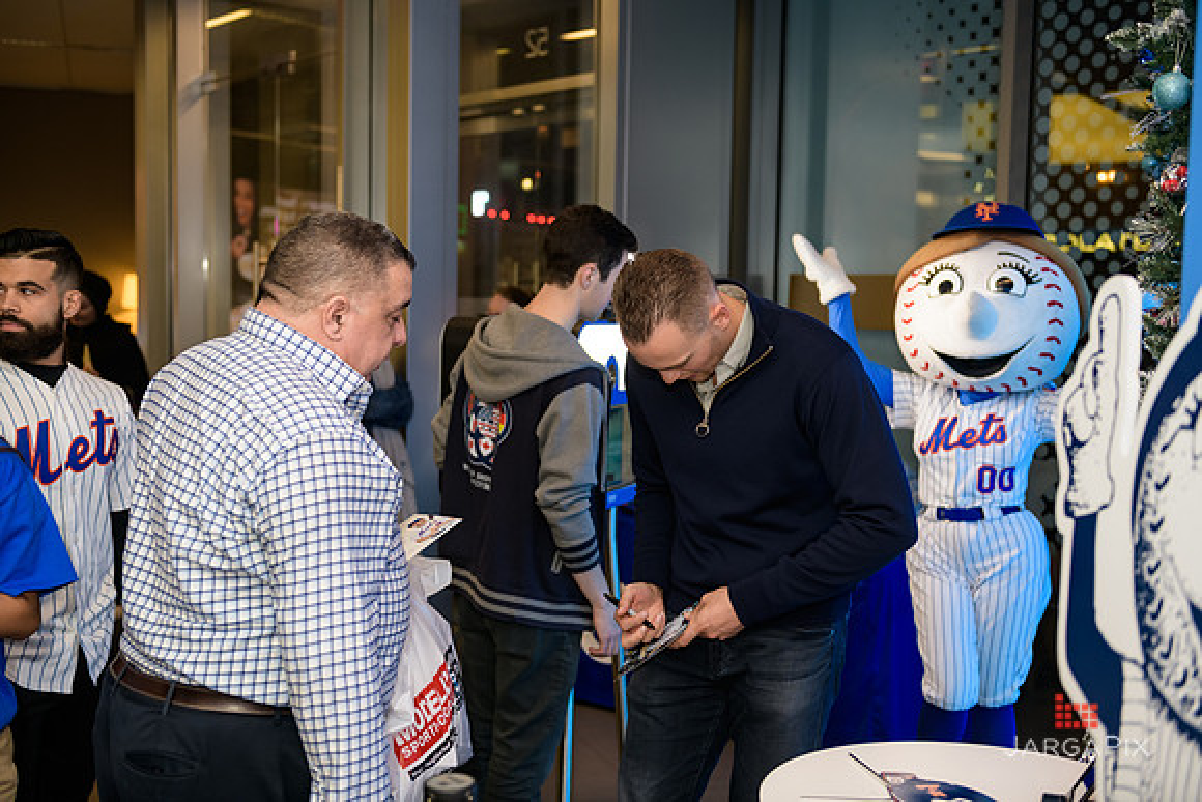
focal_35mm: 44
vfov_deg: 30.5
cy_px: 401
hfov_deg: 44.5
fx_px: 1469
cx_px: 601
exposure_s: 1/125
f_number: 3.2
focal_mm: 44
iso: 400
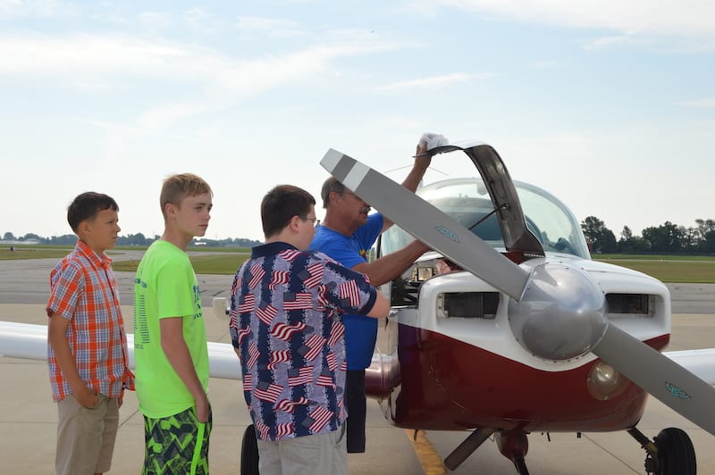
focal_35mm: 46
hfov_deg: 42.4
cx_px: 358
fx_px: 923
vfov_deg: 28.9
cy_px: 238
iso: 100
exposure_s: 1/200
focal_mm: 31
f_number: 10
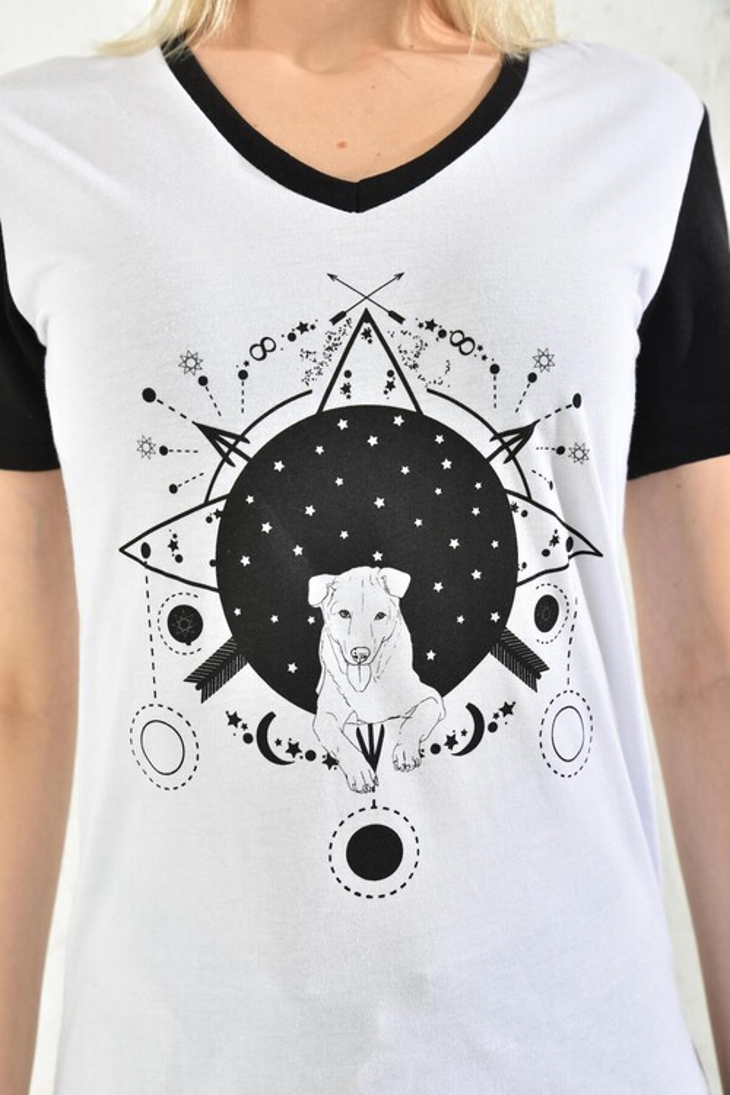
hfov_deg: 31.9
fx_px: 1277
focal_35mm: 42
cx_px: 365
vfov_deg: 46.4
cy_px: 548
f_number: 7.1
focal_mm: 42
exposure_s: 1/160
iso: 100
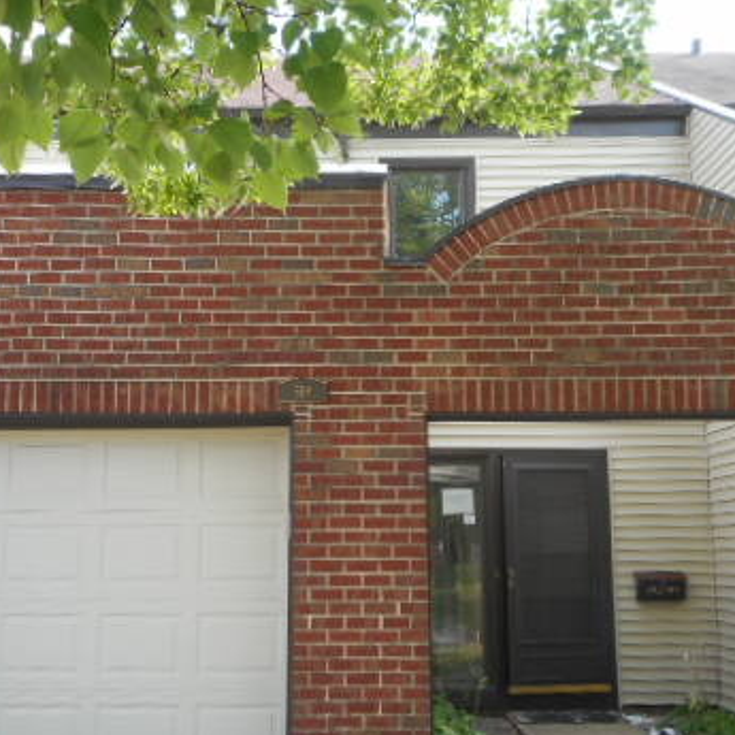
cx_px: 349
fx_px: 985
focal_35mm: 41
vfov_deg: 40.9
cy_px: 390
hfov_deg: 40.9
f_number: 3.7
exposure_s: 1/100
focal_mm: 4.5
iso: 80
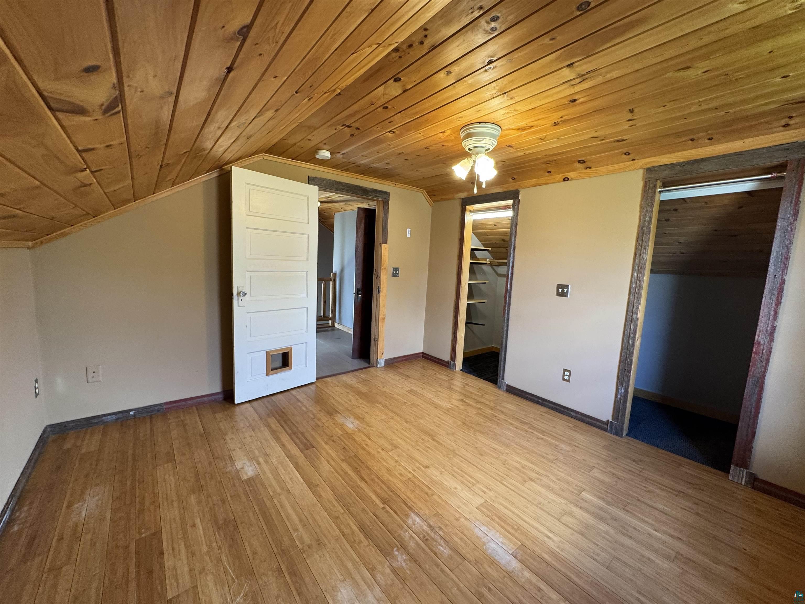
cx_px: 402
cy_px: 302
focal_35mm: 14
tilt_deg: -7.0
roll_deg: -3.1
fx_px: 326
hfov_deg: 102.1
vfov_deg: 85.7
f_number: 2.2
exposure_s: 1/60
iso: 160
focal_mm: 2.22
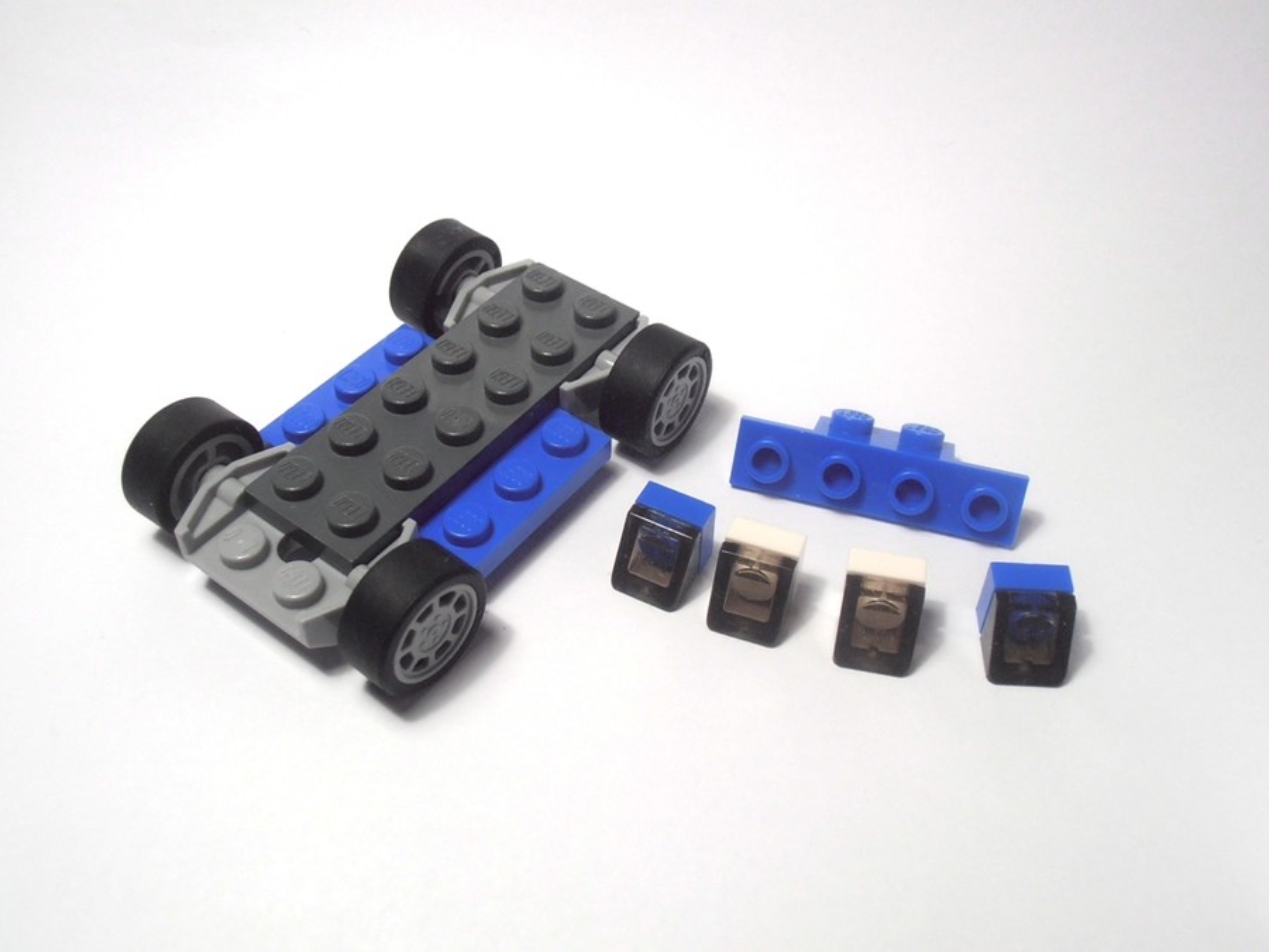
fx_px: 1356
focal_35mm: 37
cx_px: 634
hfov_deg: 50.1
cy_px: 476
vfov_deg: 38.7
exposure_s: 1/60
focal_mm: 6.61
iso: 80
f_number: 3.9
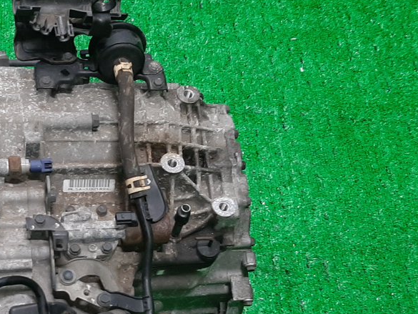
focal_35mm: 64
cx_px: 89
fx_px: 773
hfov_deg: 29.6
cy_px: 240
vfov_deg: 22.7
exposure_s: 1/50
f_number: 1.7
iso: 109
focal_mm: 3.93
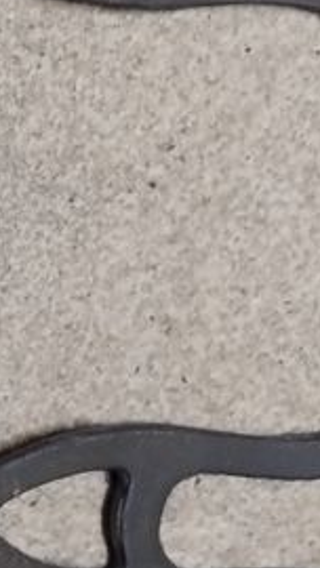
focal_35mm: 97
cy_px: 96
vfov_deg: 21.7
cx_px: -539
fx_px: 1462
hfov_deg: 10.2
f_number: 1.8
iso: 2166
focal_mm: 5.56
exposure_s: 1/33.3
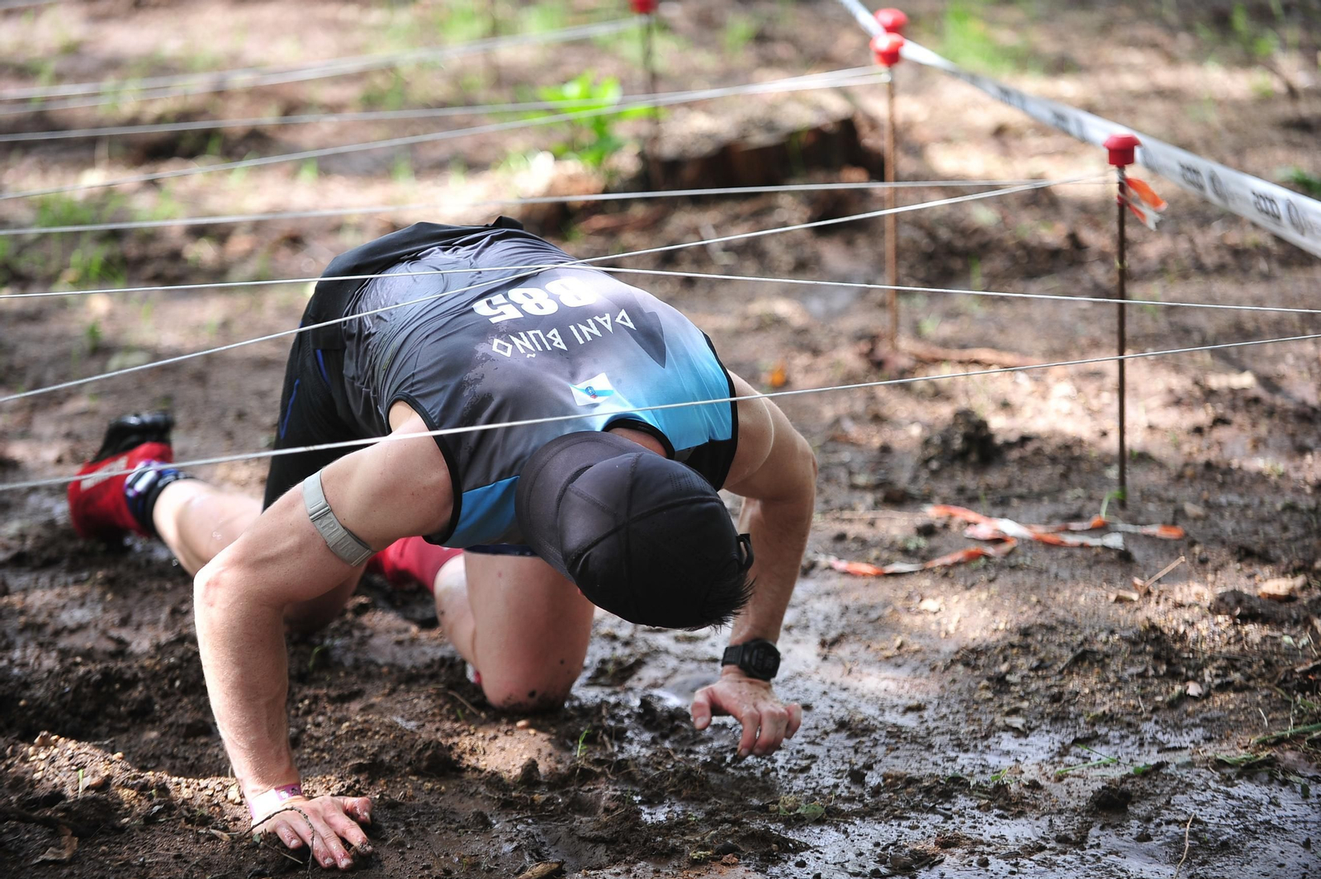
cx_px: 660
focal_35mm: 135
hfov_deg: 15.2
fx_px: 4951
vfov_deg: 10.1
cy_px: 440
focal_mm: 135
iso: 400
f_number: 2.8
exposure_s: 1/400
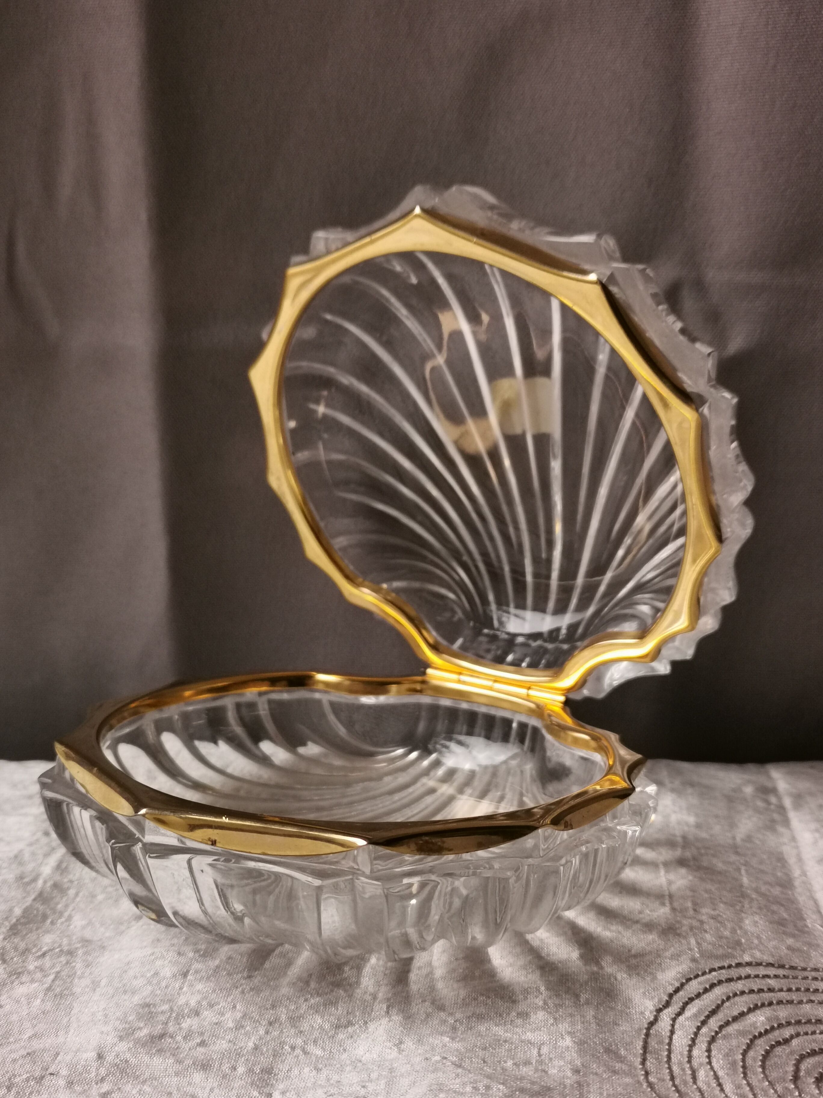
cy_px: 549
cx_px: 412
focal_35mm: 41
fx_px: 1300
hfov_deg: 35.1
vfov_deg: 45.8
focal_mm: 5.58
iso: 320
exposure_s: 1/50
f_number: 1.8
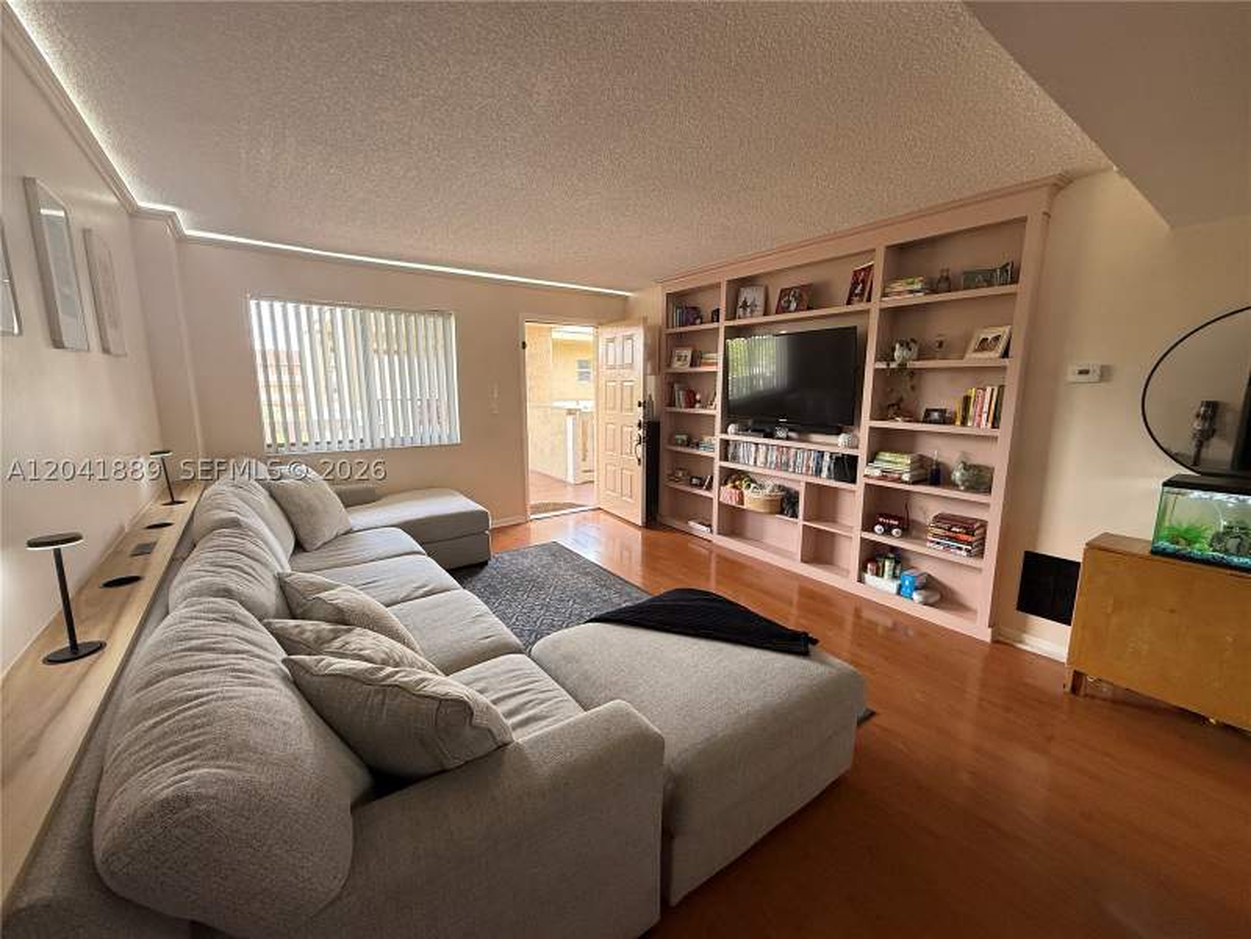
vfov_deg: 85.7
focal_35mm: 14
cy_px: 470
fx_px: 506
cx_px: 626
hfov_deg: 102.1
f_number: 2.2
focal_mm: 2.22
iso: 200
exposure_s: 1/99
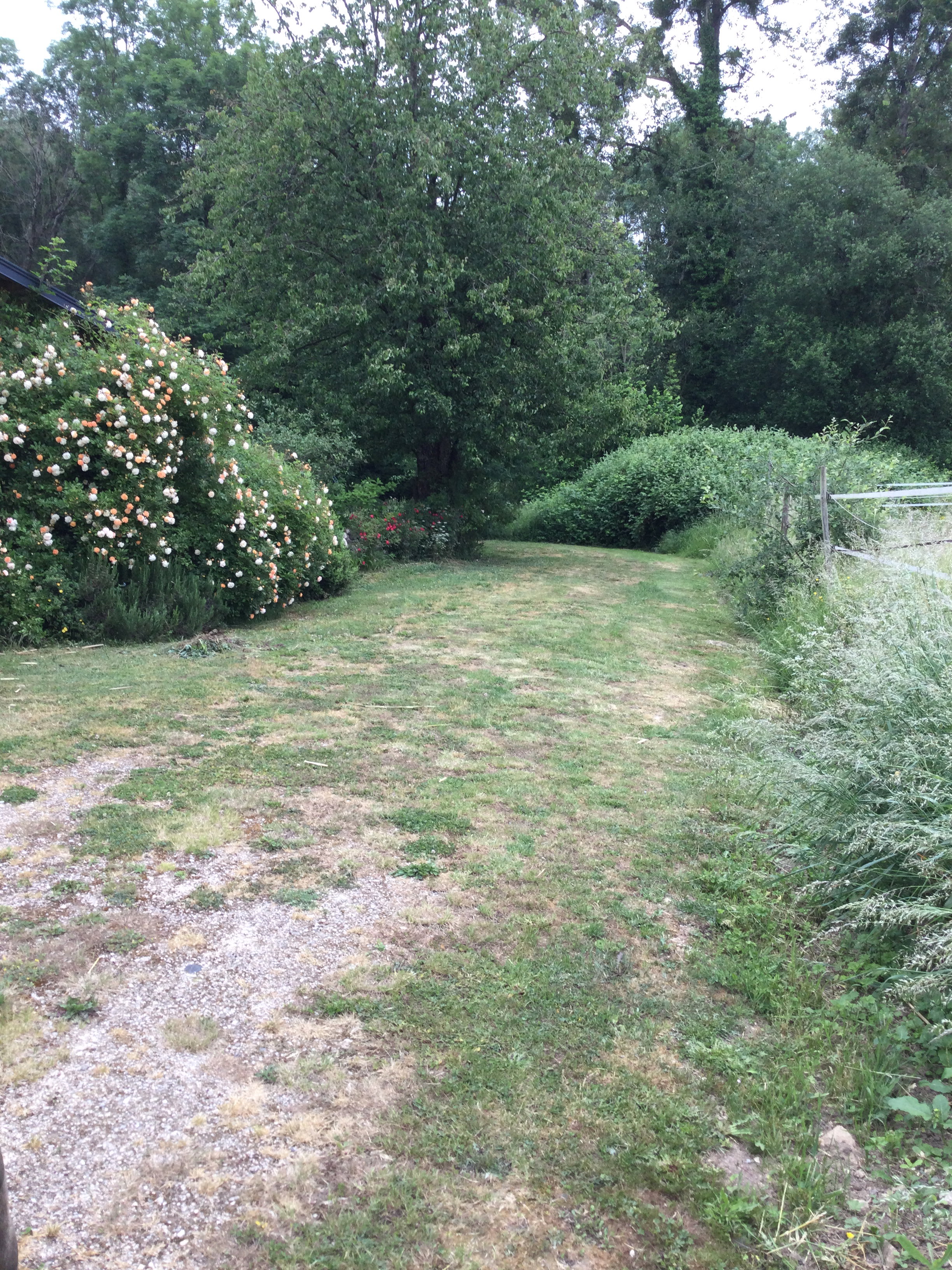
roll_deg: +1.9
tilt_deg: -9.6
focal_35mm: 31
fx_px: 1137
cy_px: 635
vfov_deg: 58.4
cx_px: 476
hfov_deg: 45.4
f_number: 2.4
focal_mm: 3.3
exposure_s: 1/100
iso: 32
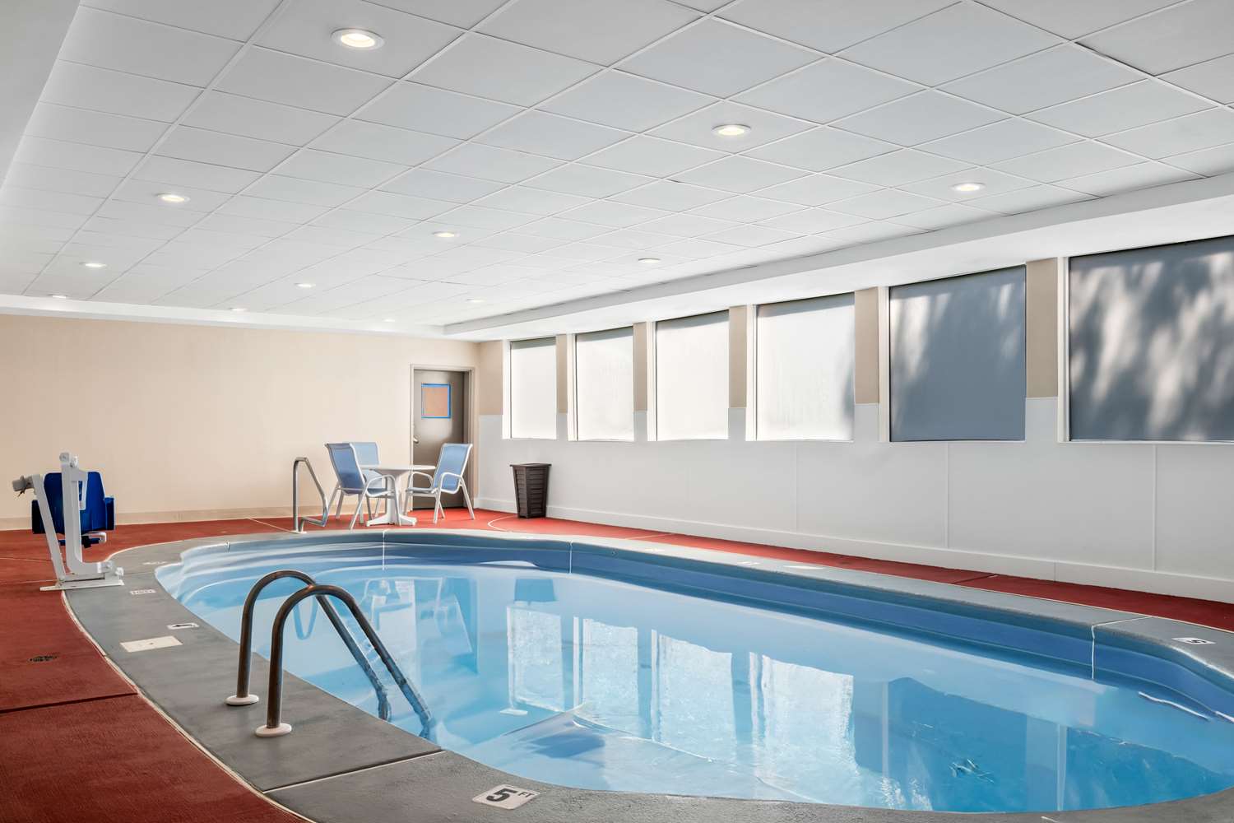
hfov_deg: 66.4
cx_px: 617
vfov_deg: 47.2
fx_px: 943
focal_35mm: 28
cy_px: 412
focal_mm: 27.5
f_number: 16
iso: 100
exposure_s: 1/2.5
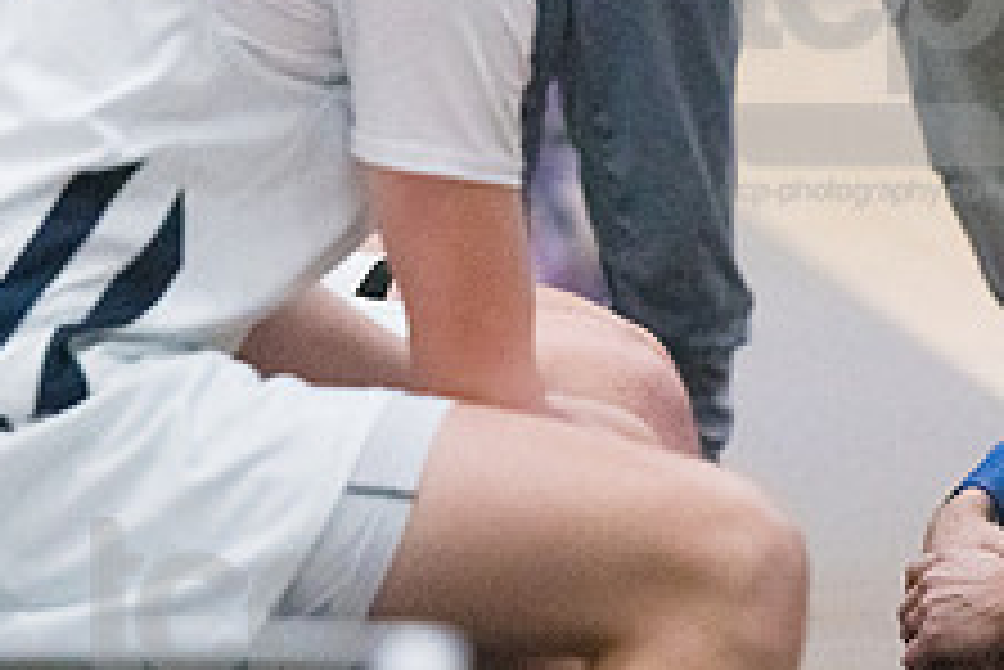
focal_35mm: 429
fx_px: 11972
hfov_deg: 4.8
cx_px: 869
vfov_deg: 3.2
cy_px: 47
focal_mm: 165
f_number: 4.5
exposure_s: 1/1600
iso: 10000
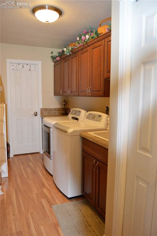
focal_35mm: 27
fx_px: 177
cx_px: 78
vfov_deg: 67.4
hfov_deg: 47.8
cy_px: 118
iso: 1400
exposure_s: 1/60
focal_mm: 18
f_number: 3.5
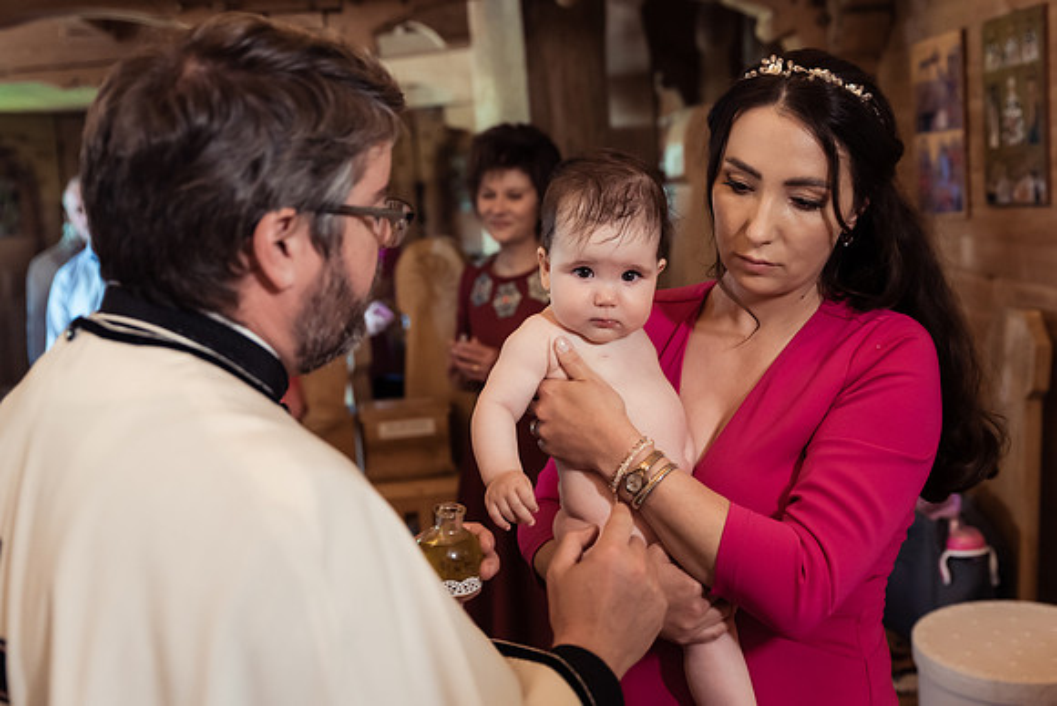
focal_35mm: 42
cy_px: 307
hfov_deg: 46.5
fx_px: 1225
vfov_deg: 32.1
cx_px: 605
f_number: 2.8
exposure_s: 1/125
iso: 1250
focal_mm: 36
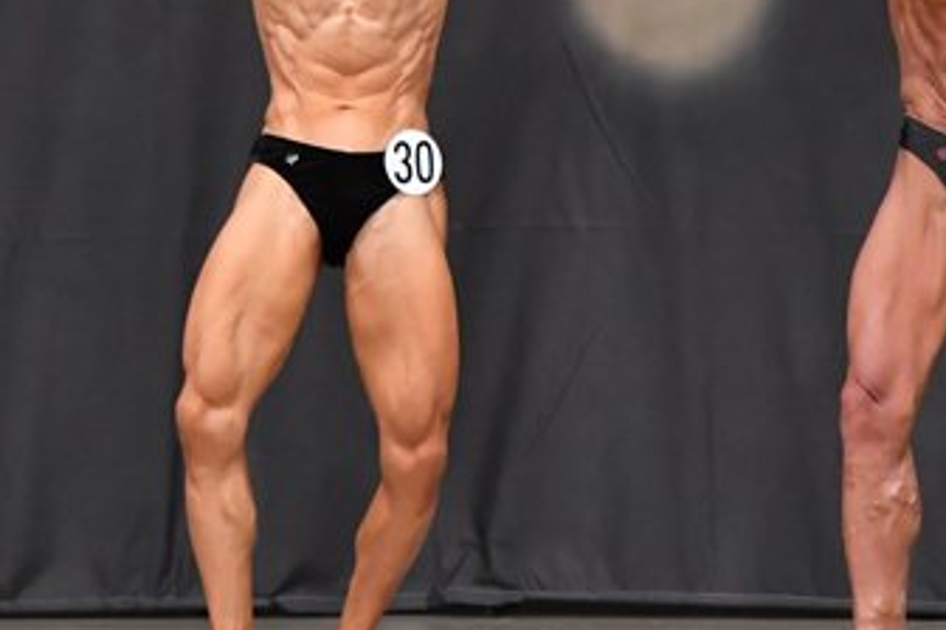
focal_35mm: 466
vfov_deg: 3.0
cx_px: 1023
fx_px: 12244
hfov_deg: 4.4
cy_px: 236
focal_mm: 135
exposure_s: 1/400
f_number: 5.6
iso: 5000
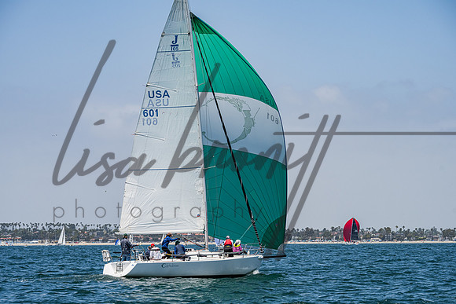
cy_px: 165
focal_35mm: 114
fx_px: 1440
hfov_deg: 18.0
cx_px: 228
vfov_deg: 12.1
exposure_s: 1/2500
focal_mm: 105
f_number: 8
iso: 400
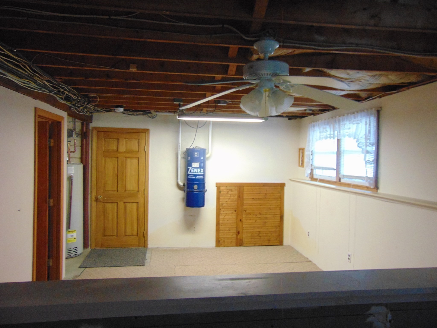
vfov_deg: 54.9
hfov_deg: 69.4
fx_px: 316
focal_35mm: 25
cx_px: 218
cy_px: 164
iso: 320
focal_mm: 4.5
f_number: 3
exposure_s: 1/30
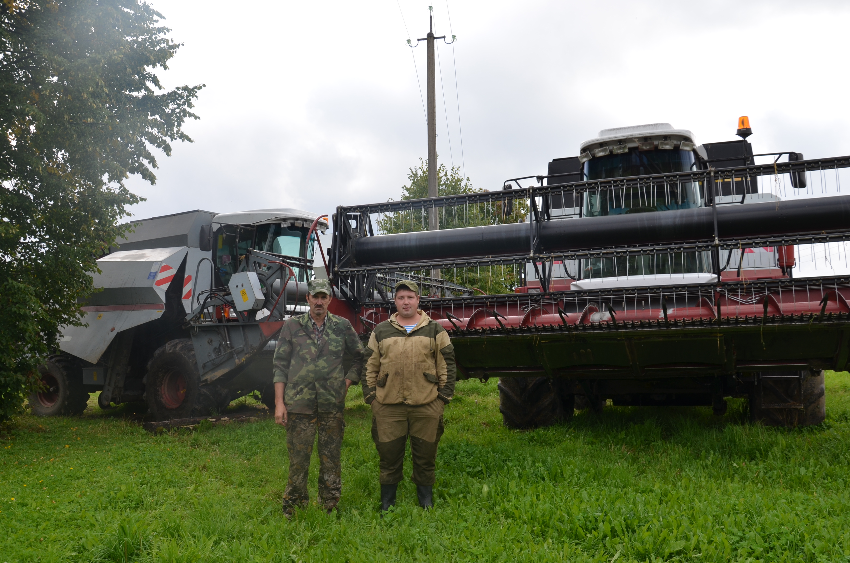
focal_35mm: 33
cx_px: 425
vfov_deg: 39.8
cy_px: 282
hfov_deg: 57.3
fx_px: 778
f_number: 8
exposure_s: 1/250
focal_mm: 22
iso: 140
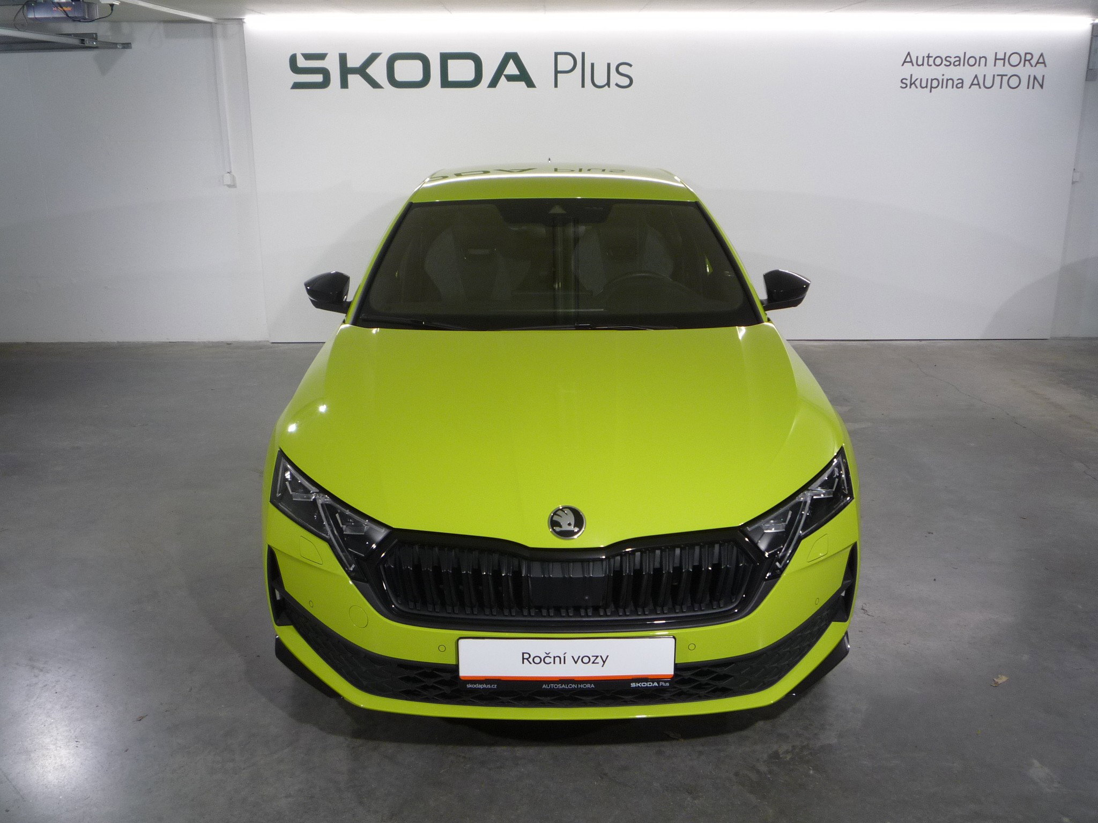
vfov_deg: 46.8
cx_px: 549
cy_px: 412
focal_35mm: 30
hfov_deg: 60.0
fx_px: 952
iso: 125
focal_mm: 5.2
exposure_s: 1/30
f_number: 3.3
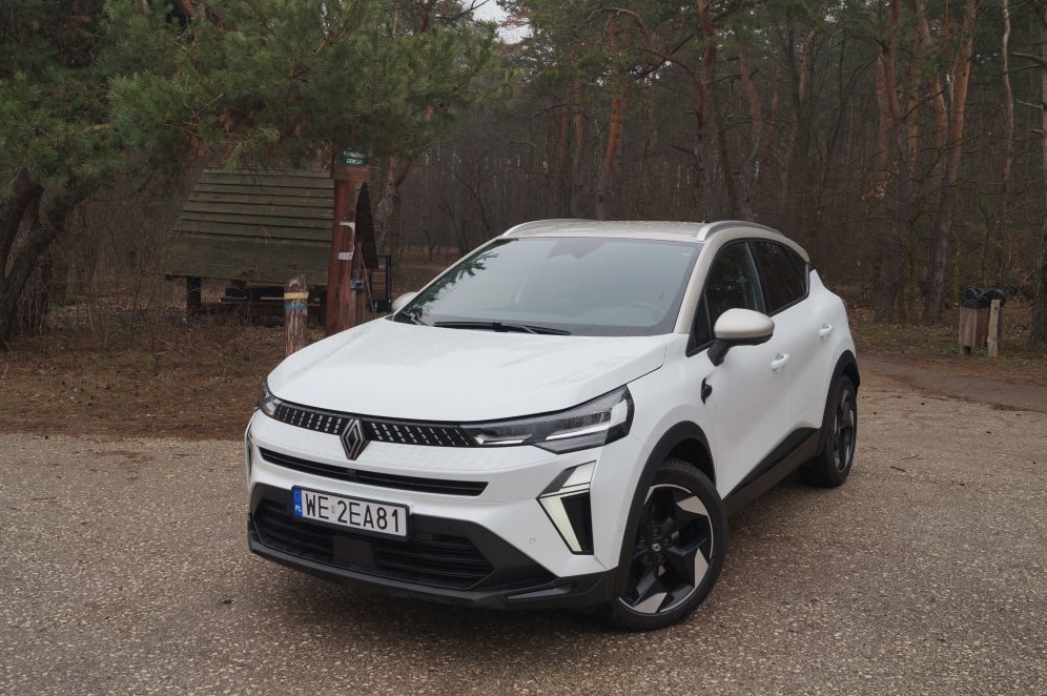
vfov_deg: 35.9
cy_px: 345
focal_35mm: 37
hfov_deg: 51.9
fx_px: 1075
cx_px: 511
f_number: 6.3
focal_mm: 24
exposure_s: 1/160
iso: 100
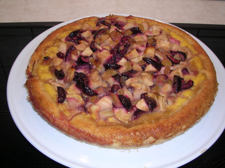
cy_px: 81
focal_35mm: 41
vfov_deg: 35.1
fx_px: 266
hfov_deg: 45.8
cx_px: 113
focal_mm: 5.8
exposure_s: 1/60.1
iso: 100
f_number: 2.8
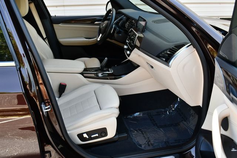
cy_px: 79
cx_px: 118
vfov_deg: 36.9
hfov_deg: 53.1
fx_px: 237
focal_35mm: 36
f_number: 4.5
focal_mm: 18
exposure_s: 1/250
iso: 400
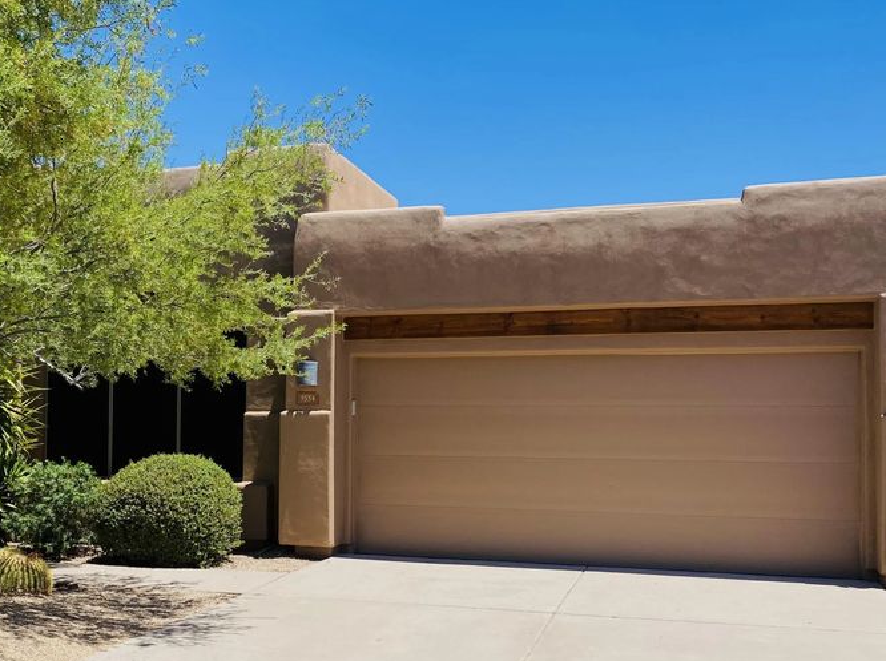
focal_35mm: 40
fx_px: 1022
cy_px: 399
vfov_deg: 35.7
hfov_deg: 46.2
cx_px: 301
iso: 32
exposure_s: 1/3125
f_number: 1.8
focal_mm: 4.25
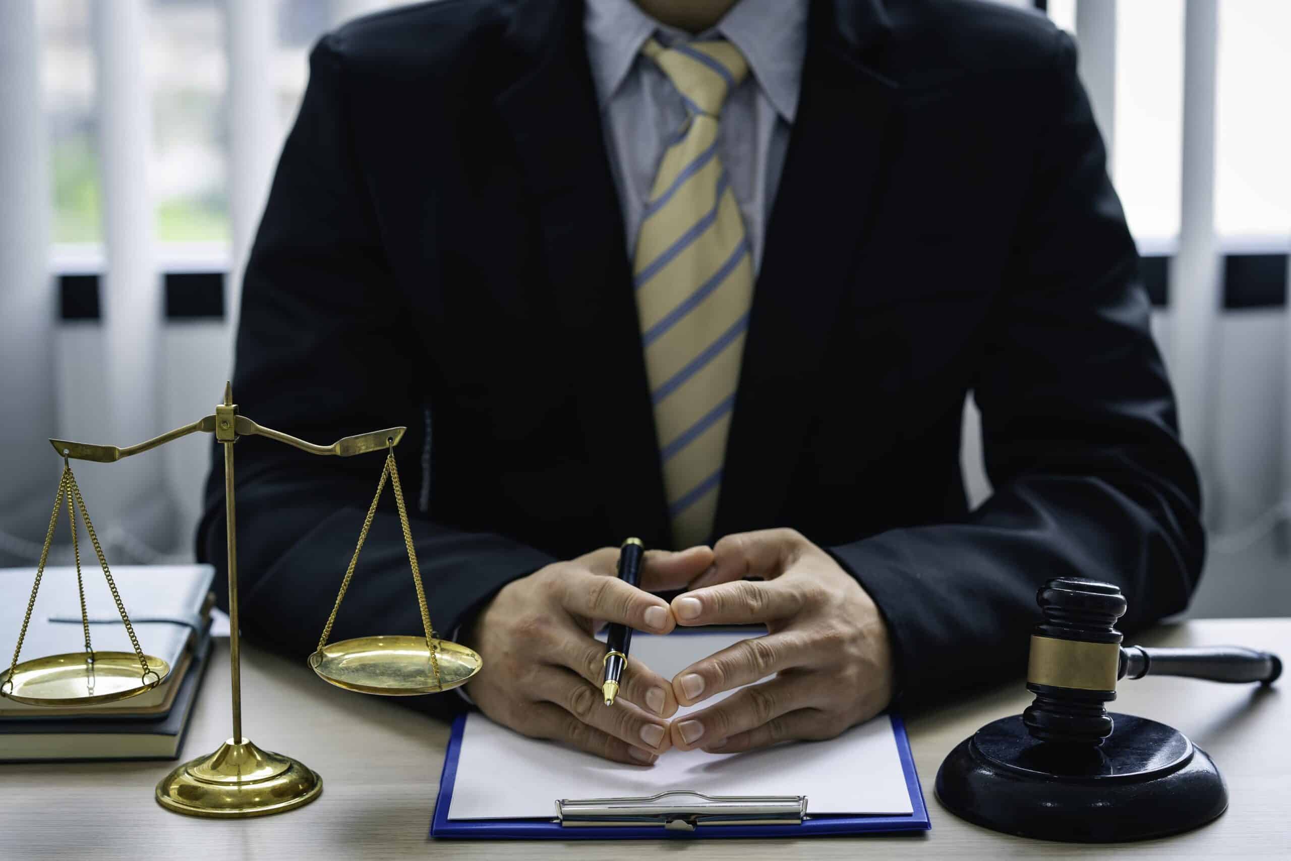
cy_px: 430
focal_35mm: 85
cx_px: 646
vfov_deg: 16.1
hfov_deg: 23.9
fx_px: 3048
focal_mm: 85
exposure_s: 1/100
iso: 320
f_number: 3.5
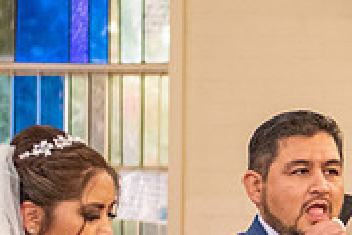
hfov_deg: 6.8
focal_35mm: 299
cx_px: 587
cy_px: 347
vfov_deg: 4.6
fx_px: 2926
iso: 2000
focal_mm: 60
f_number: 2.8
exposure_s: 1/160
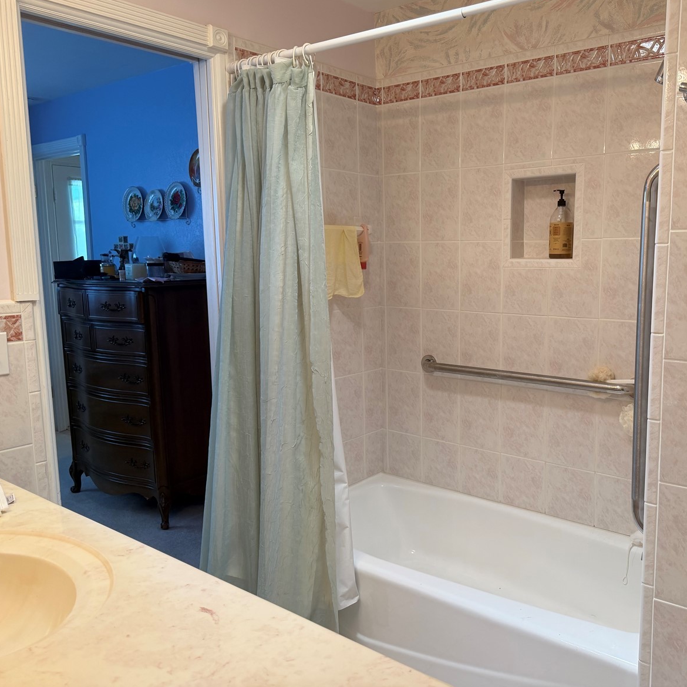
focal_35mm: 29
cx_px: 447
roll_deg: +0.7
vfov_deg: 55.6
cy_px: 336
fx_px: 651
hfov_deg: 54.7
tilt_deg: -8.0
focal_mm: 6.76
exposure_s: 1/60
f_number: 1.78
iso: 125
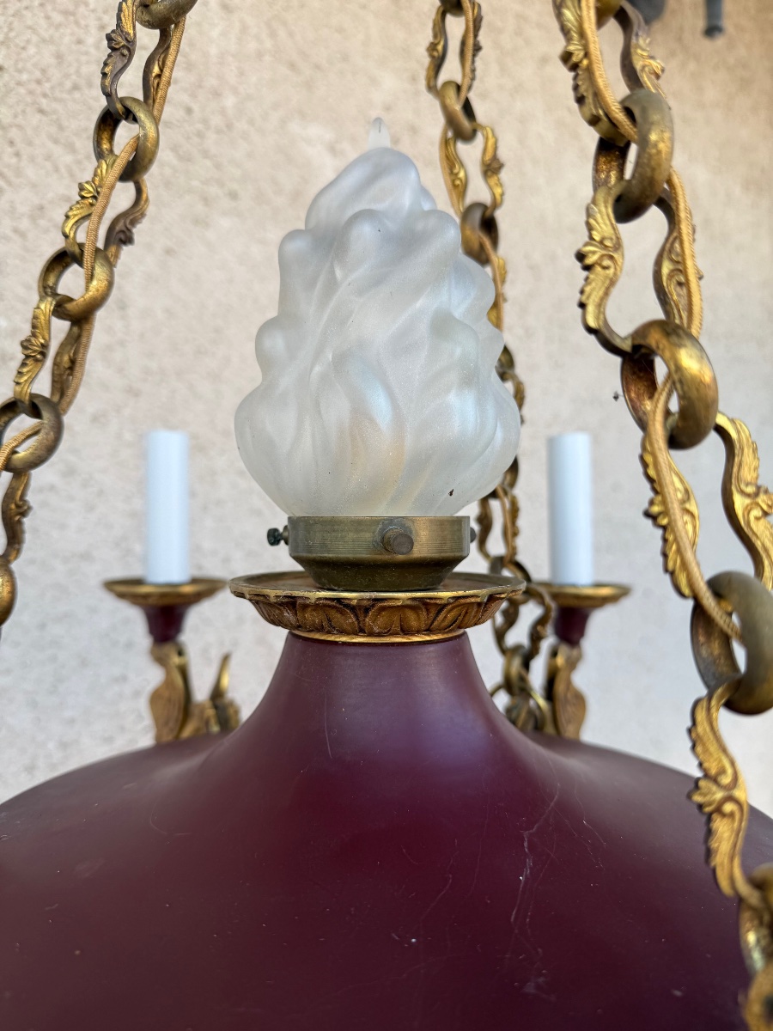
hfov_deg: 56.8
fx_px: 715
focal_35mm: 24
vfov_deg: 71.6
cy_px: 516
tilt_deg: +5.6
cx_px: 386
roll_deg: -2.3
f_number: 1.78
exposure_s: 1/393
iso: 80
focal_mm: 6.76
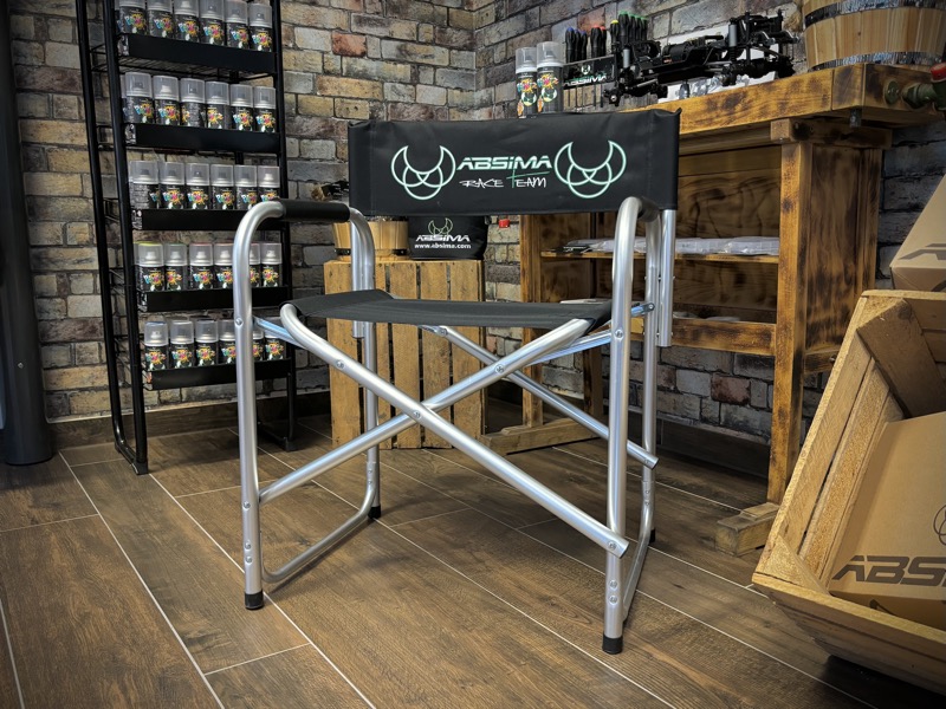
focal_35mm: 26
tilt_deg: -9.0
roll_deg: -1.5
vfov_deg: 53.1
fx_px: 711
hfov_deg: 67.3
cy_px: 354
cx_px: 473
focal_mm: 5.96
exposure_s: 1/50
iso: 320
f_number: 1.6
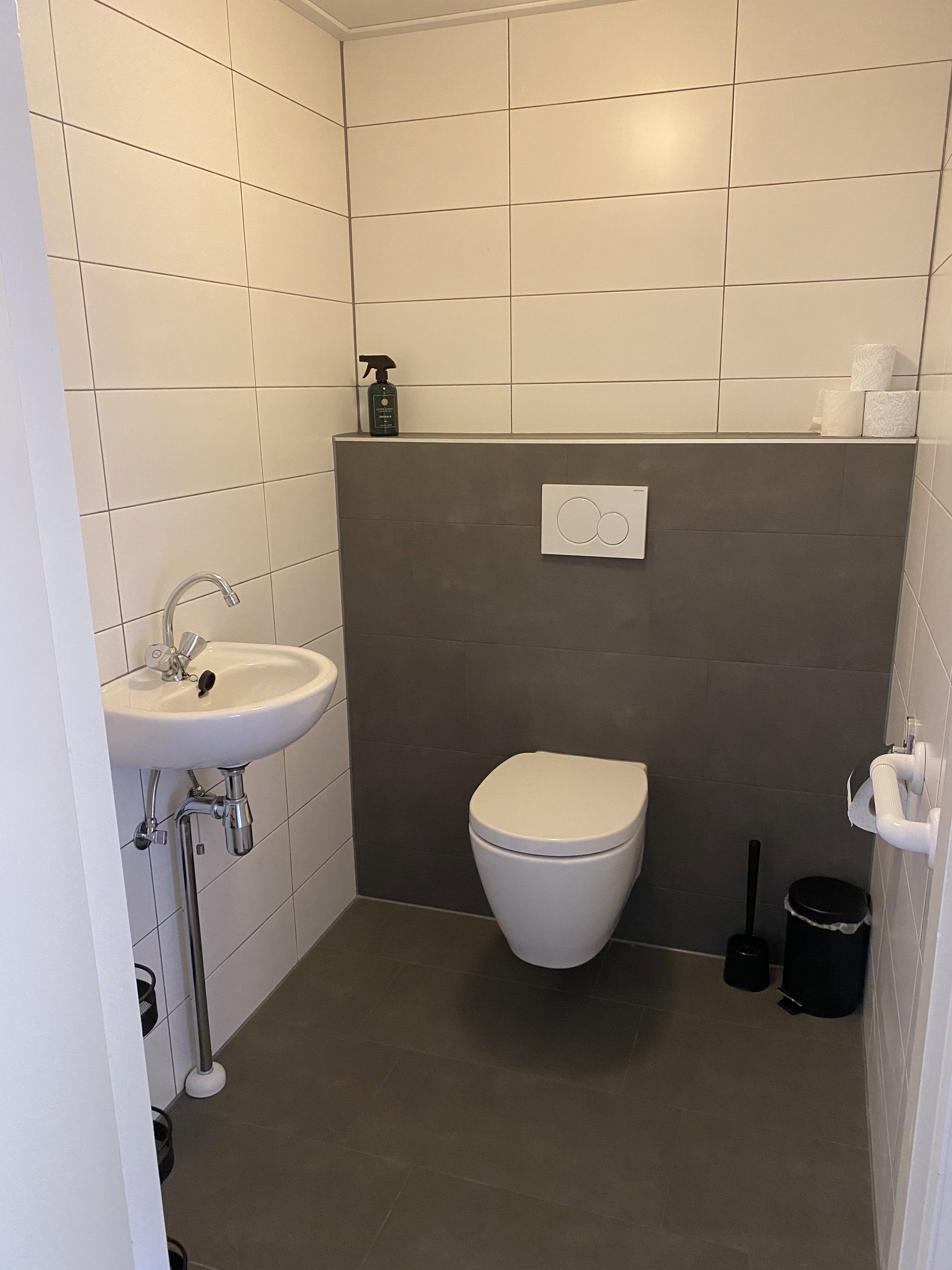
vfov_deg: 67.3
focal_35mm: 26
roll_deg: +0.5
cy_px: 635
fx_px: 953
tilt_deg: -14.4
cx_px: 476
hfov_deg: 53.1
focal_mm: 4.25
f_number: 1.8
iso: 400
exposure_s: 1/50
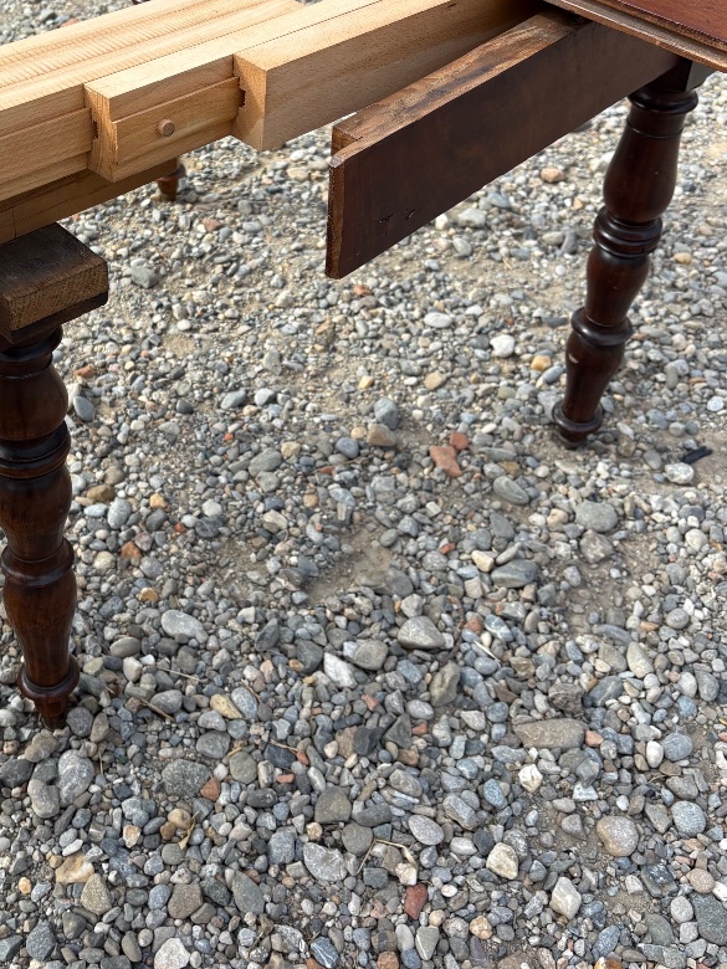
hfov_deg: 35.6
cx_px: 247
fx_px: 1120
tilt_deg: -40.1
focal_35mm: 40
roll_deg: -0.8
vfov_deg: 46.2
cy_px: 334
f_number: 1.6
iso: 50
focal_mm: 5.96
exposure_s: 1/1155
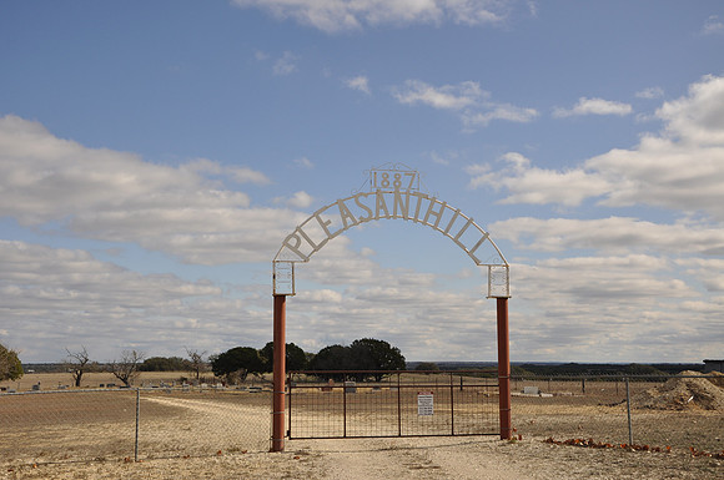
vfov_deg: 29.8
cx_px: 362
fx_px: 904
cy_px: 240
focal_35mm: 45
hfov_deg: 43.7
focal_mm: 30
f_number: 8
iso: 200
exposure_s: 1/250
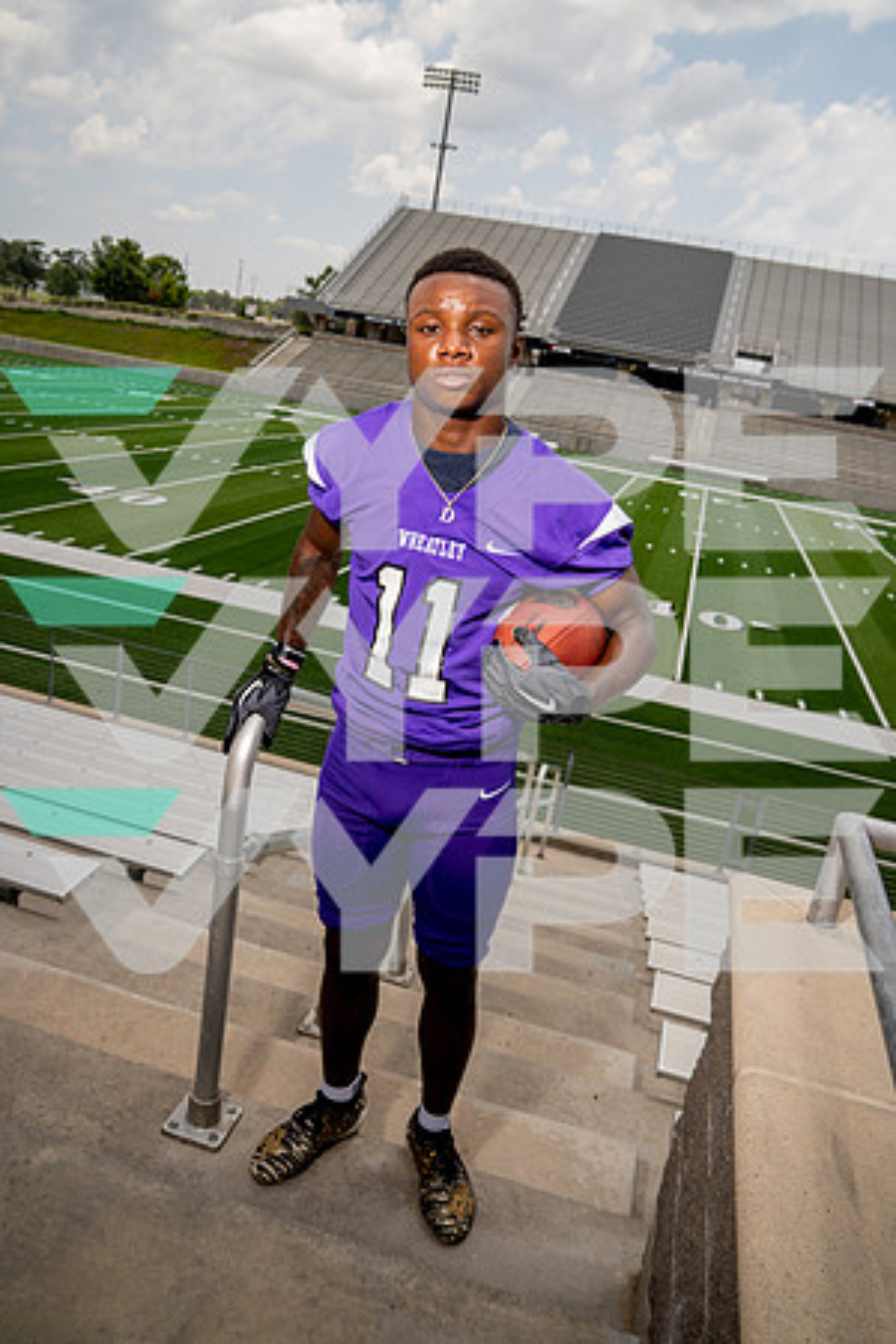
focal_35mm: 28
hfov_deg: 46.4
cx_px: 448
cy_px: 672
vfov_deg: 65.5
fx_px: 1045
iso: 100
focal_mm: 28
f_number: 6.3
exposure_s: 1/250
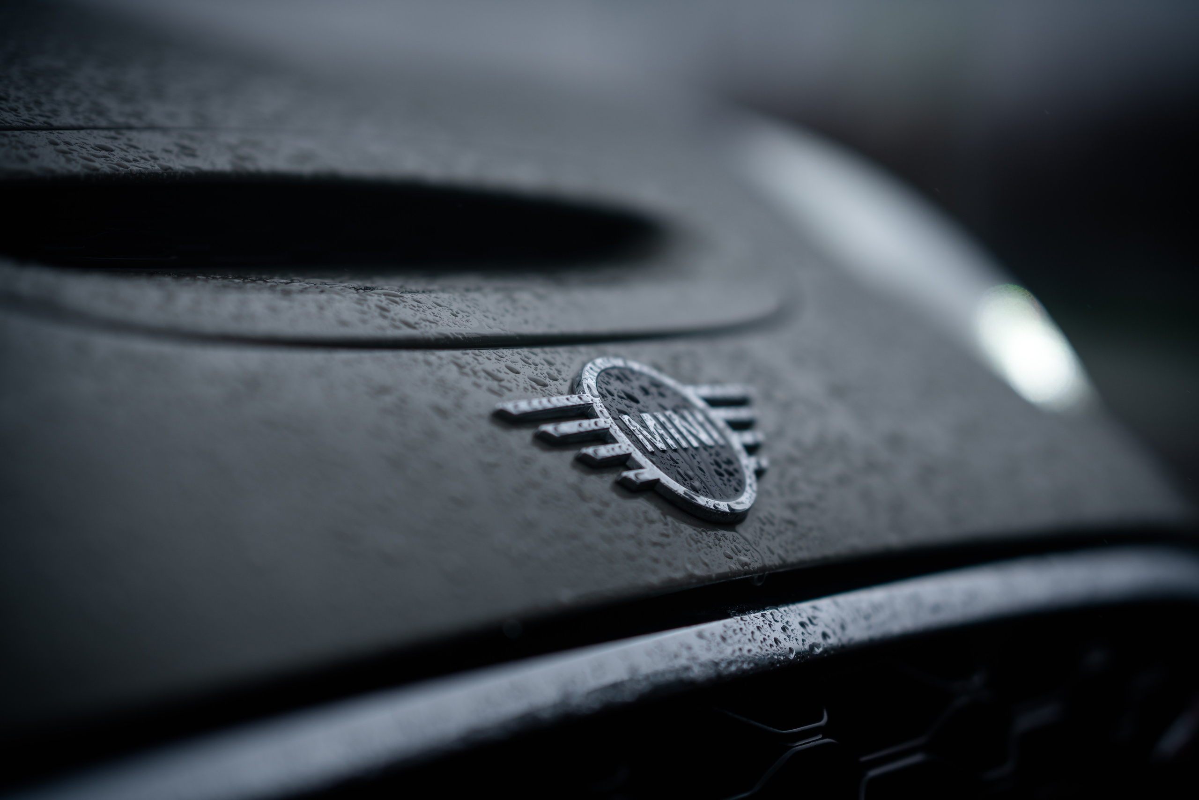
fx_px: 2831
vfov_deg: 16.1
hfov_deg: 23.9
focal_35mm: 85
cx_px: 600
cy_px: 400
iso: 100
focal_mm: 85
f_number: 1.6
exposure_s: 1/1250
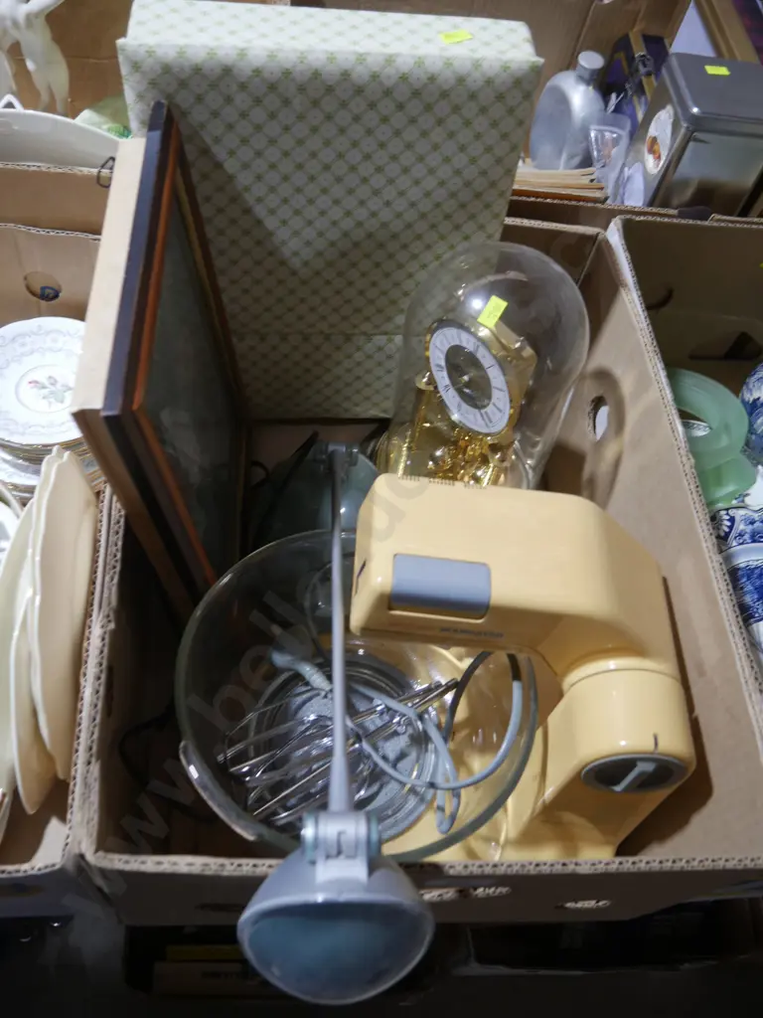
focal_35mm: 28
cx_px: 382
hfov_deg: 49.7
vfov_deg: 63.4
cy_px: 509
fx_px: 823
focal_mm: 14
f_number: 3.5
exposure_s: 1/60
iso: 320
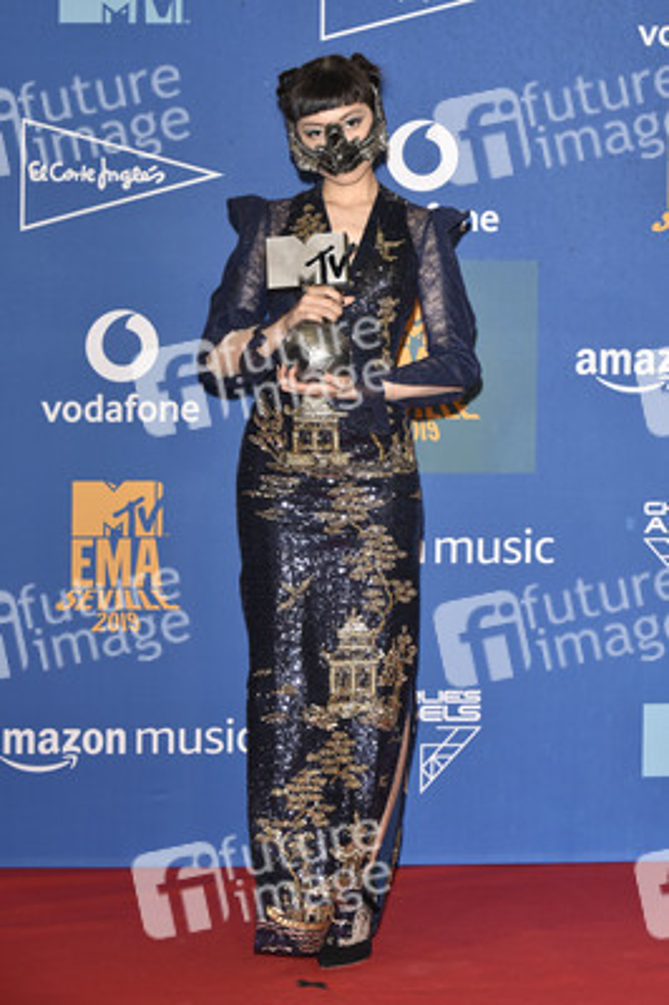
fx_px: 2569
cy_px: 502
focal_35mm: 92
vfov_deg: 22.2
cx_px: 334
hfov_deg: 14.8
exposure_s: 1/250
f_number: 6.3
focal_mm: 92
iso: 1600
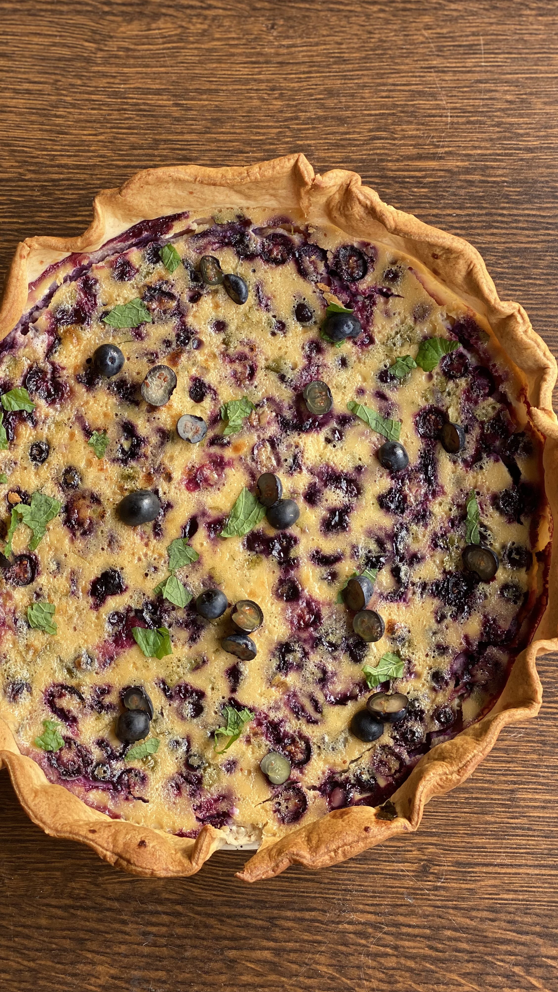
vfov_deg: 36.6
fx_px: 1499
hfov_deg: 21.1
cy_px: 493
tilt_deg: -79.5
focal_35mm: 57
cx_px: 231
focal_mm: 6
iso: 40
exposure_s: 1/122
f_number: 2
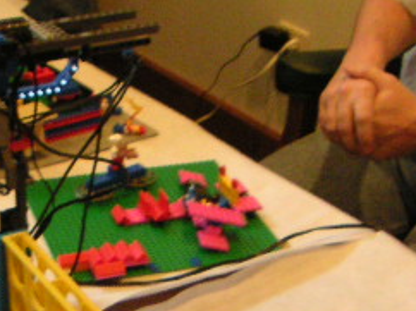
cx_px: 45
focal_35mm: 98
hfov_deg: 19.7
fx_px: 1177
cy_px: 330
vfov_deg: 14.7
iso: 400
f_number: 2.8
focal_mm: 4.8
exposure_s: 1/30
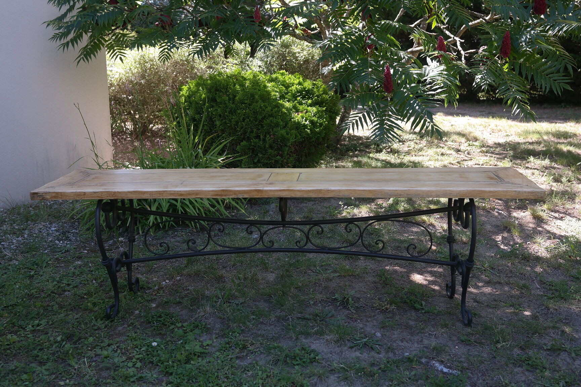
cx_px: 290
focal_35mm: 36
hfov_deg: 53.1
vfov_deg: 36.9
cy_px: 194
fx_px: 581
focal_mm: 24
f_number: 4
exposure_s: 1/100
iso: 100
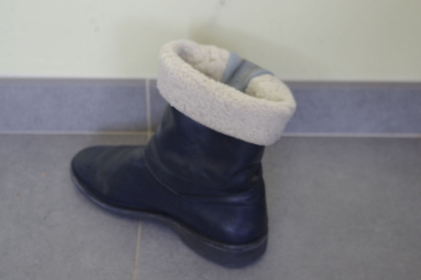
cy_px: 140
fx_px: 841
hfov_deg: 28.1
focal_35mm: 72
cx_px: 210
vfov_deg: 18.9
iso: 1600
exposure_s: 1/8
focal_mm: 47.5
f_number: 7.1
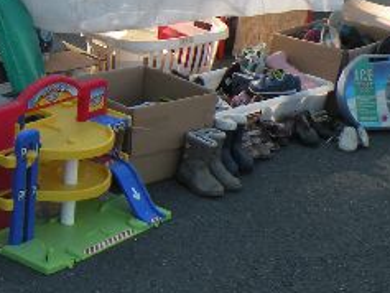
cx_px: -166
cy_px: -43
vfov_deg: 15.7
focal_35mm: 91
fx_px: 1026
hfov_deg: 19.3
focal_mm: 4.7
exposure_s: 1/125
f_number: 5
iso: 100
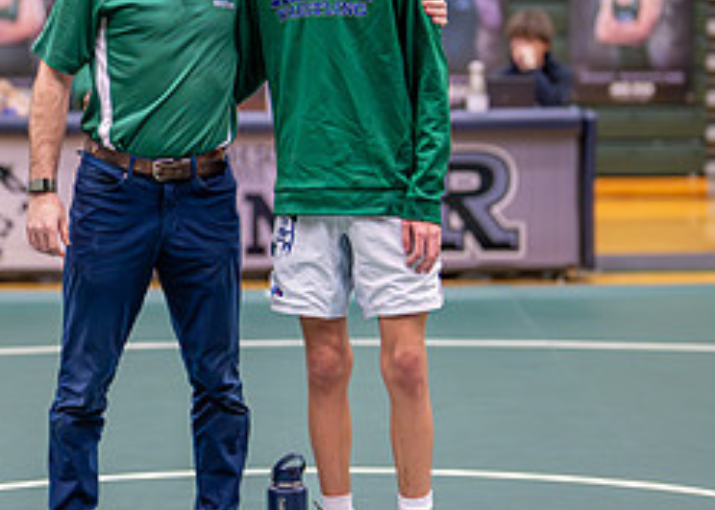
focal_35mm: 137
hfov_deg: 14.6
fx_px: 2781
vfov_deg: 10.5
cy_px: 134
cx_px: 217
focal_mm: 50
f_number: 1.2
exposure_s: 1/800
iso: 800
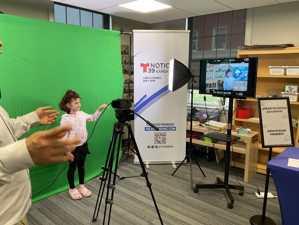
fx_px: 250
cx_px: 150
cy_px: 112
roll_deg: -0.6
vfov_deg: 48.2
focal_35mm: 29
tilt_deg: -9.8
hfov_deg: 61.7
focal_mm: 3
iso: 64
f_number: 1.8
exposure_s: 1/60
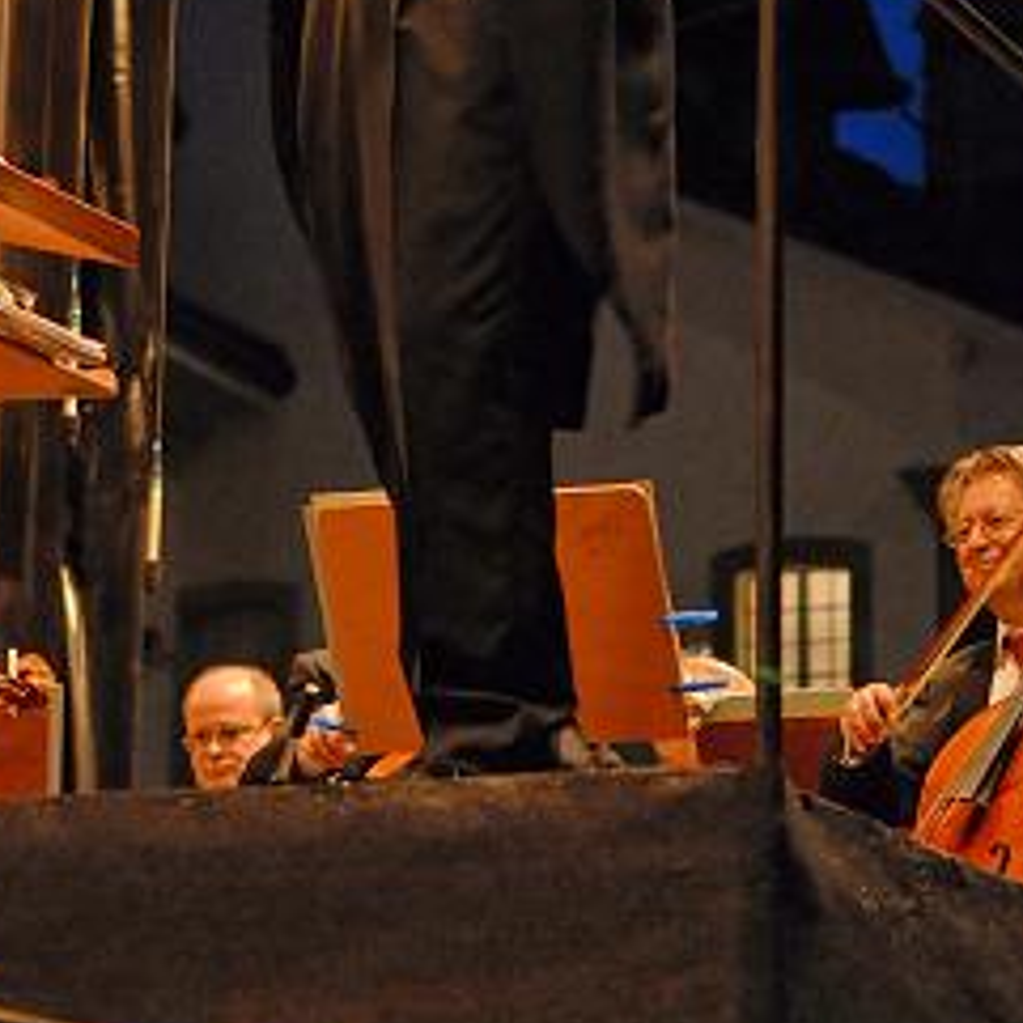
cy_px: 4
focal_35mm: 149
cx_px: 391
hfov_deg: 11.7
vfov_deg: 11.6
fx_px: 4979
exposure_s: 1/45
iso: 800
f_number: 2.8
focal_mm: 55
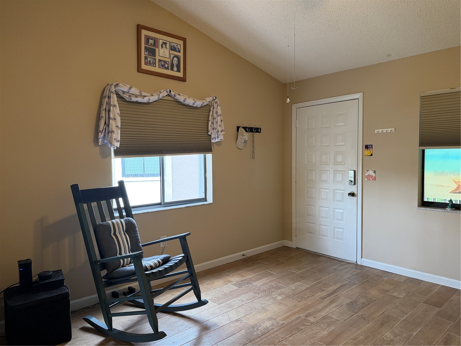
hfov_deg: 71.6
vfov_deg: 56.8
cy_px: 173
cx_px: 230
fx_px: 320
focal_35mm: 24
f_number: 1.78
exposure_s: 1/120
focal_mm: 6.76
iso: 250
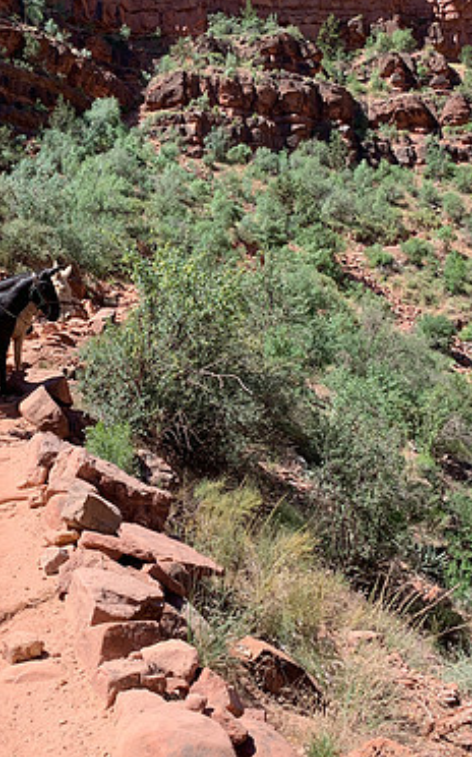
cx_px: 131
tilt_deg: +4.2
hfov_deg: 29.5
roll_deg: +2.0
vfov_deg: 46.0
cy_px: 313
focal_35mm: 43
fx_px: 886
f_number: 1.8
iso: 25
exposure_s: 1/1447
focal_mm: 4.25
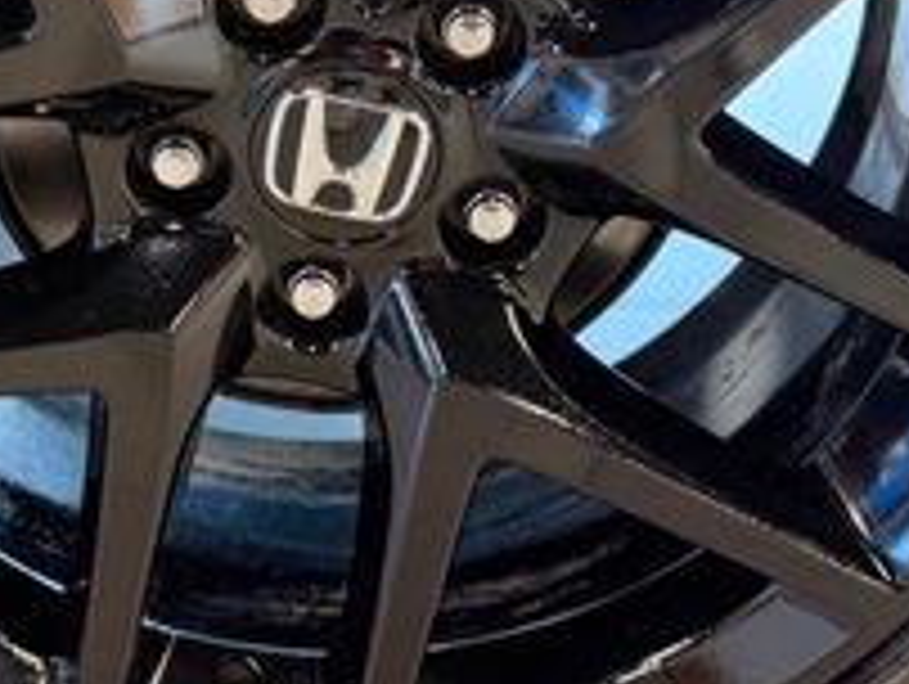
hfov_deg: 25.4
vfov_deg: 19.0
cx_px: 248
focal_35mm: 76
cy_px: 40
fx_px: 1998
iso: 250
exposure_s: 1/60
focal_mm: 6.76
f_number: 1.78
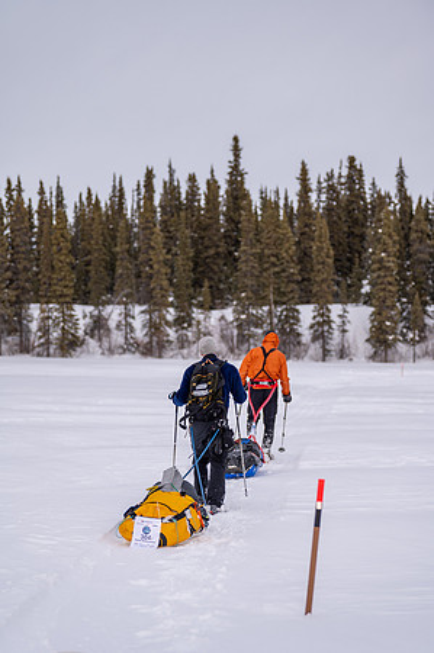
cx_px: 217
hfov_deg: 14.4
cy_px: 326
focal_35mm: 95
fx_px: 1722
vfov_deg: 21.5
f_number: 2.8
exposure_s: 1/500
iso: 100
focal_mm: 95
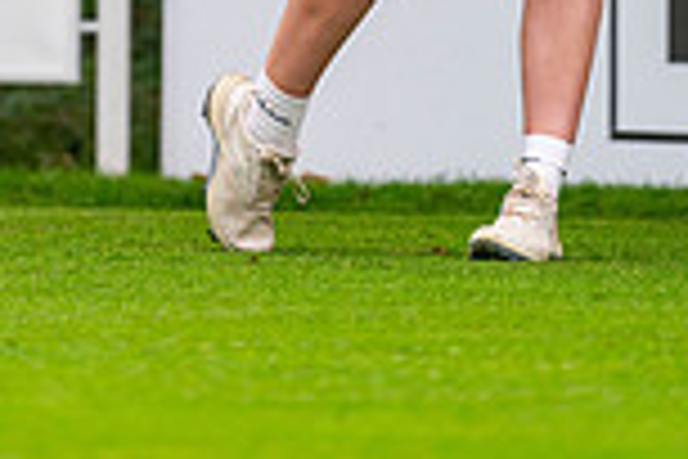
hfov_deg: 2.3
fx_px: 16912
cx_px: 234
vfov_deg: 1.6
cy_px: -526
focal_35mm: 885
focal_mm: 300
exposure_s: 1/1000
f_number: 4
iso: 500
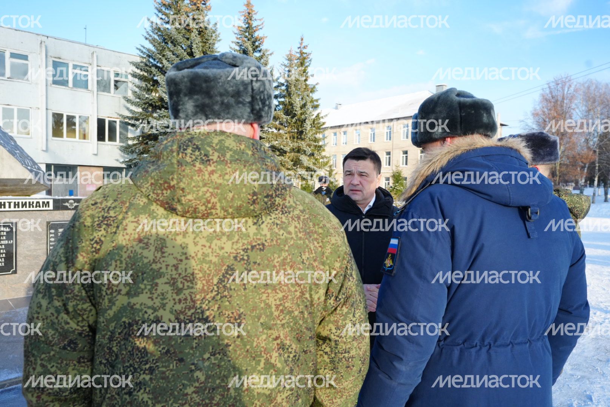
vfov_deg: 51.4
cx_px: 305
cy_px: 204
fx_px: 424
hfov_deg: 71.5
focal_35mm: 25
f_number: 5.6
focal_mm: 25
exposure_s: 1/2000
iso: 1600
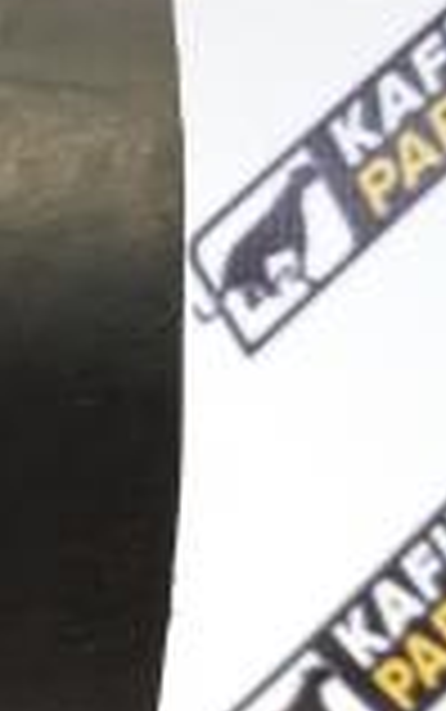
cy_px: 560
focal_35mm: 112
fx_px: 2174
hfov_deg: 10.5
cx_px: -527
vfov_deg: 18.4
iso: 100
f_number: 2.4
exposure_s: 1/33
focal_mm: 2.93
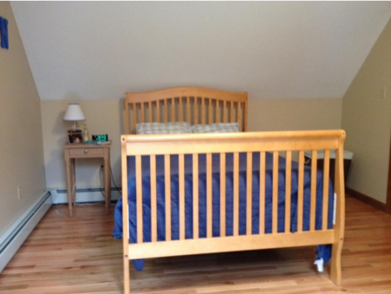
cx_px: 196
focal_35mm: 35
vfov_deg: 40.7
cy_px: 147
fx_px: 396
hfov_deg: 52.6
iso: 250
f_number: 2.4
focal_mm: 4.28
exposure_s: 1/20
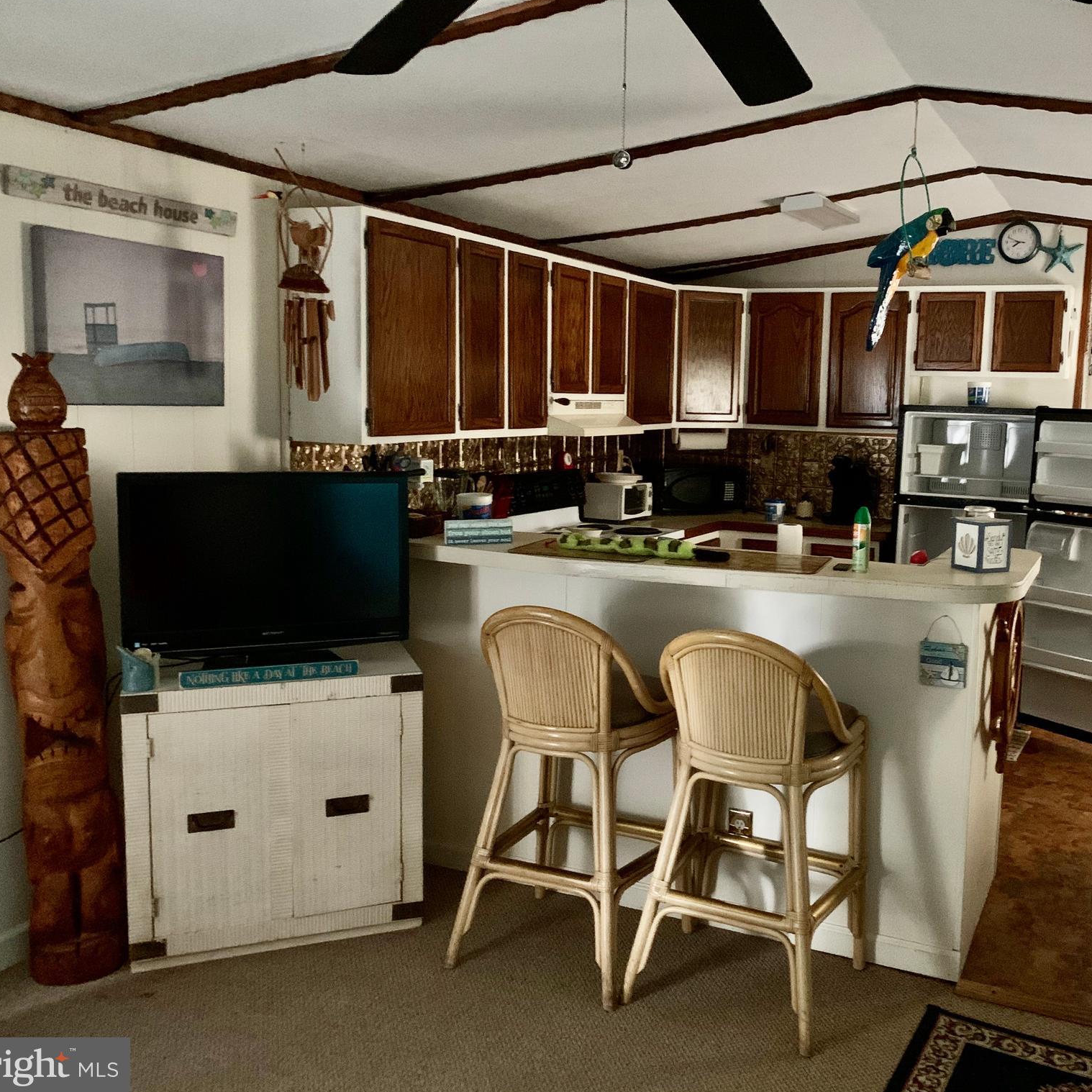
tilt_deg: -5.3
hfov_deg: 51.9
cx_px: 687
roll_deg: -2.9
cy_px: 544
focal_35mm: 31
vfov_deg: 52.5
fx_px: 1106
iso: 640
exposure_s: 1/19
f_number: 1.8
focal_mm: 4.25
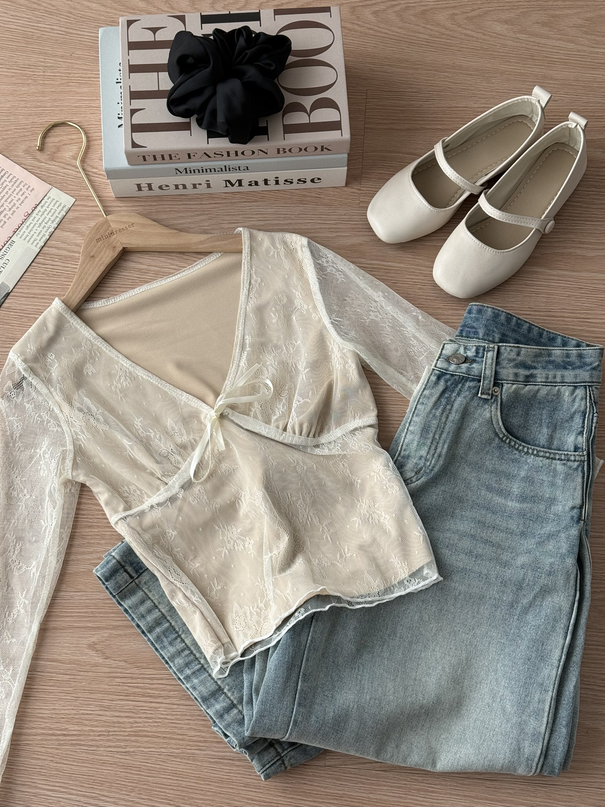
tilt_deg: -72.6
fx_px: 1119
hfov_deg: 30.3
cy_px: 404
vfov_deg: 39.7
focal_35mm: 48
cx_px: 302
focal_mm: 6.76
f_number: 1.78
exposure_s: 1/75
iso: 100
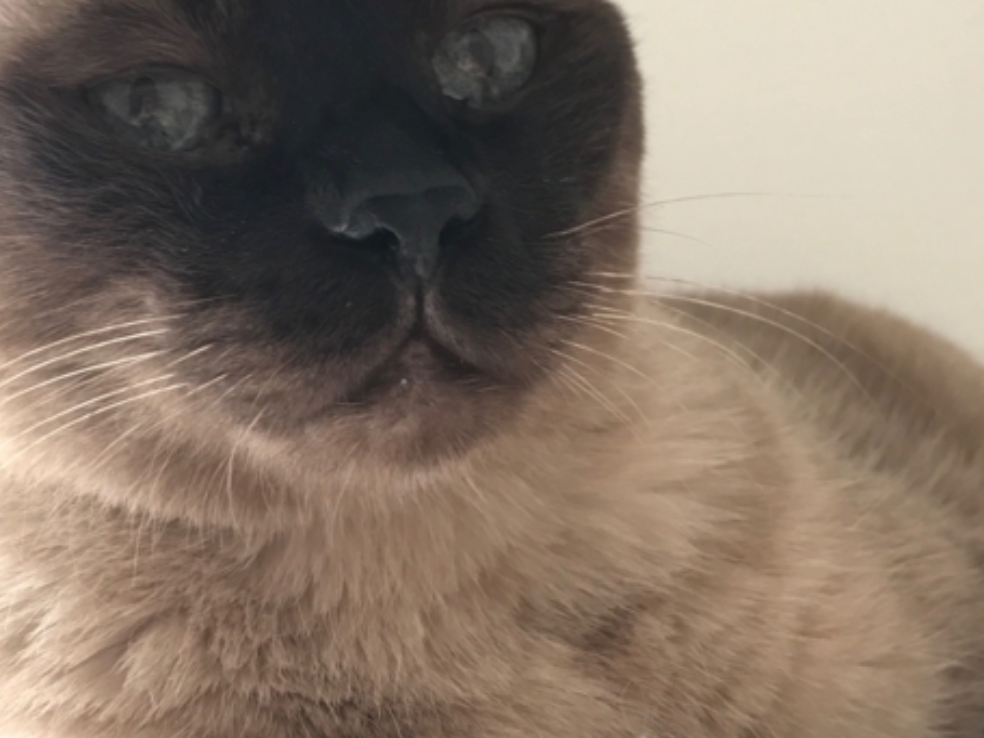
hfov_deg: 30.5
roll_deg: +4.3
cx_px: 335
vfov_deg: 23.2
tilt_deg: +3.4
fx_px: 1790
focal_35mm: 63
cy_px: 253
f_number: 1.8
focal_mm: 3.99
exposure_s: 1/40
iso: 25
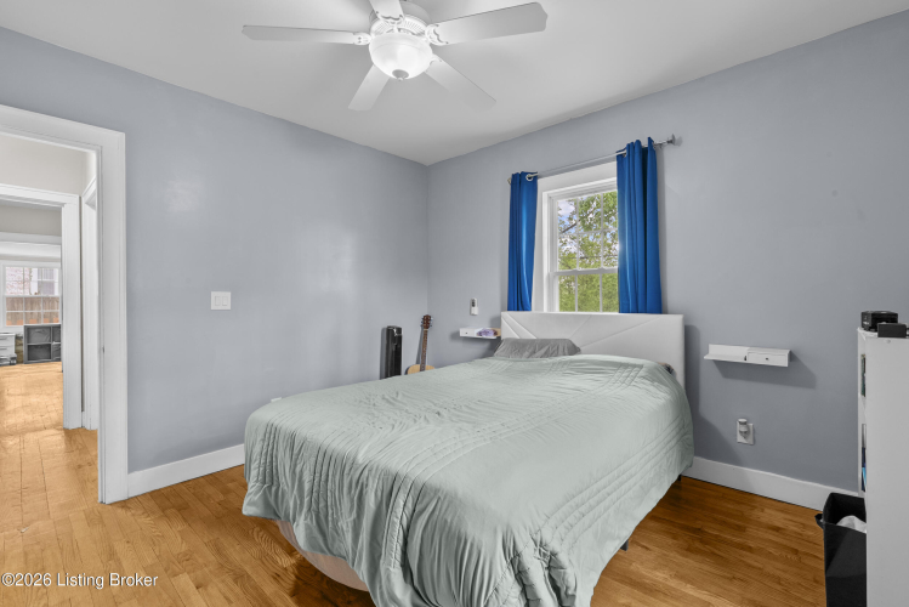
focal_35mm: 16
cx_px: 454
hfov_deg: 96.7
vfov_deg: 73.8
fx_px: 404
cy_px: 304
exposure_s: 1.6
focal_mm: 16
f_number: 11
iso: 400
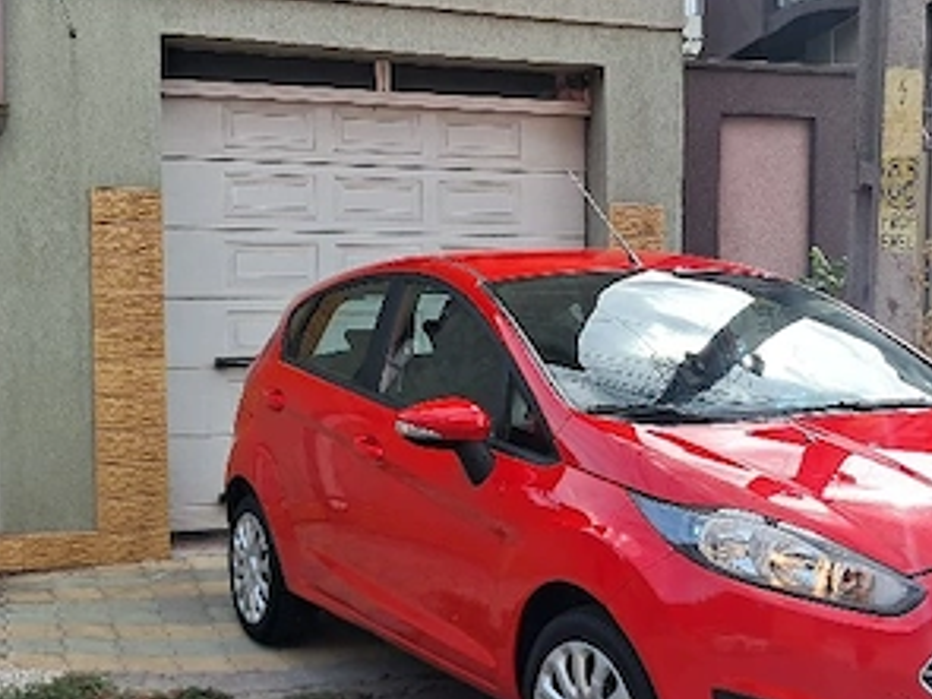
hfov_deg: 34.8
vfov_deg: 26.5
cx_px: 566
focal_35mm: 55
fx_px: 1480
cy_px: 386
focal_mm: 4
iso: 50
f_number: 1.8
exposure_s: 1/159
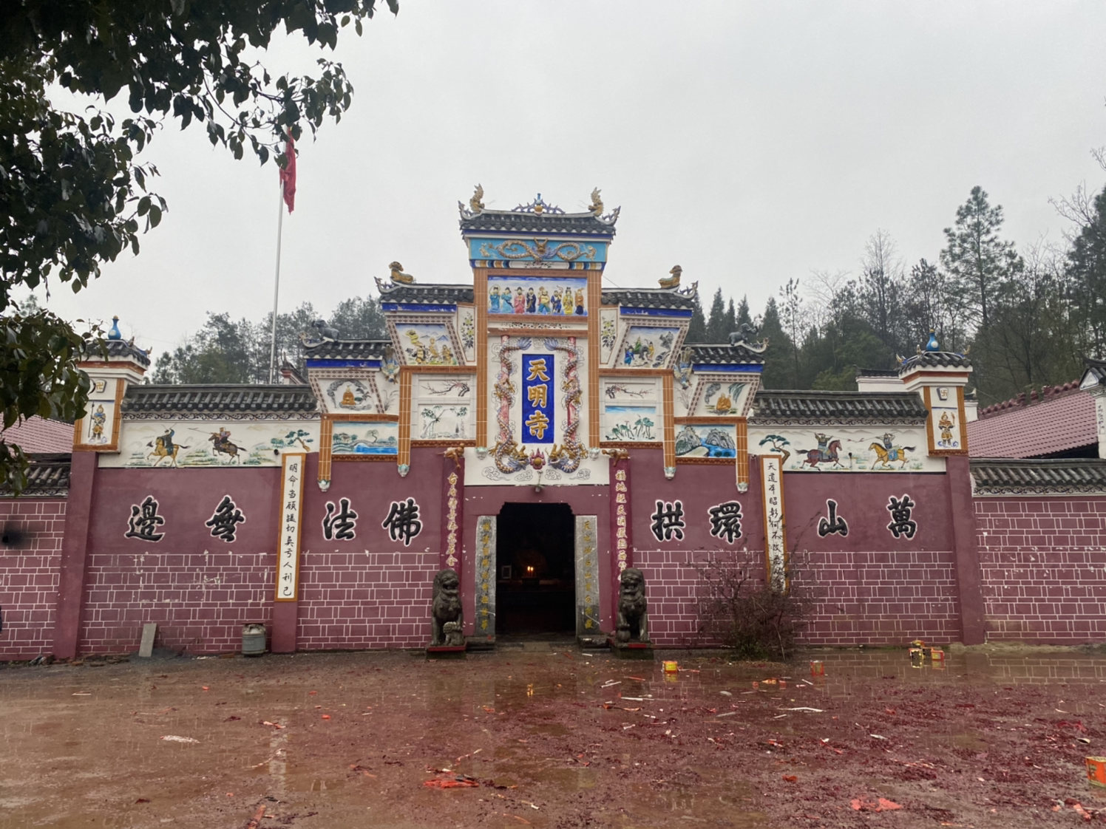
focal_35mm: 26
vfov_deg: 53.1
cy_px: 414
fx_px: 831
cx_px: 553
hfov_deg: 67.3
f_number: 1.8
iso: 125
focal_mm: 4.25
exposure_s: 1/121
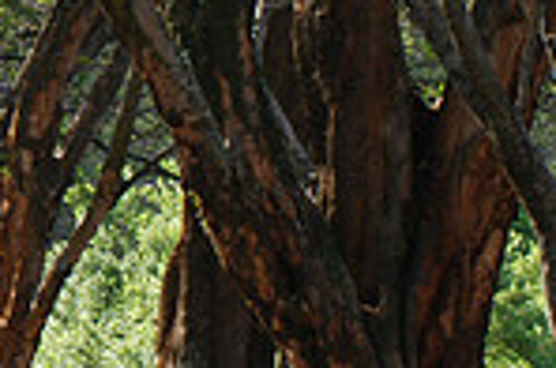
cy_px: -41
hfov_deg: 4.4
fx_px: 7259
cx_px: -387
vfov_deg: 2.9
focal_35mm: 471
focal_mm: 80
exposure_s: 1/125
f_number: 5.6
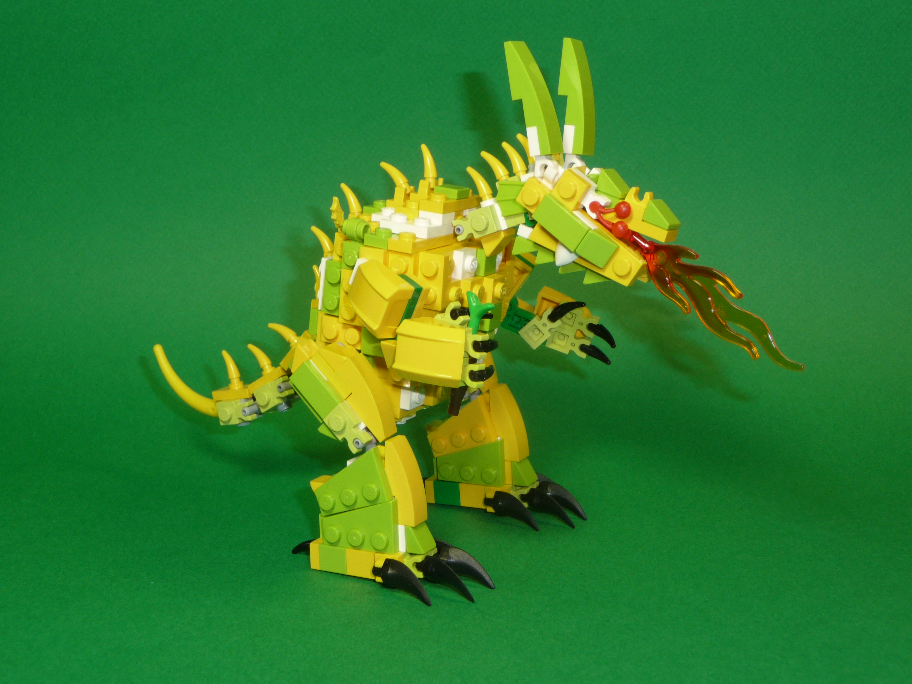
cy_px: 342
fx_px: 1317
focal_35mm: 50
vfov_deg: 29.1
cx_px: 456
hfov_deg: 38.2
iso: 100
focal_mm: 8.5
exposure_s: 1/30
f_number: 4.2
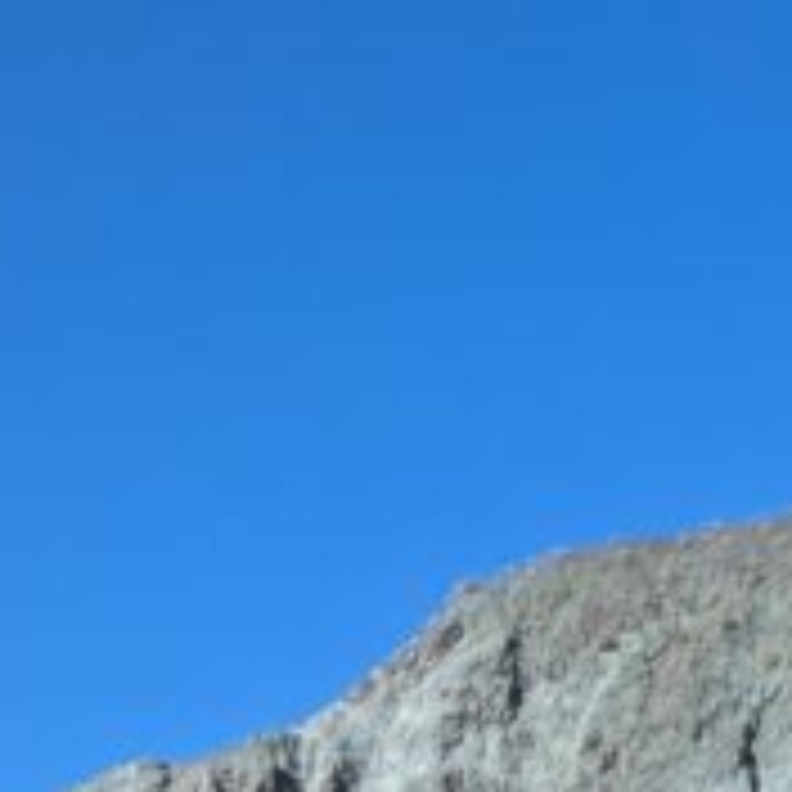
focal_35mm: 262
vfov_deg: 6.6
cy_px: 988
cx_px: 824
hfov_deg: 6.7
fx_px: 6782
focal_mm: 5.43
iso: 46
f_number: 1.89
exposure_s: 1/277
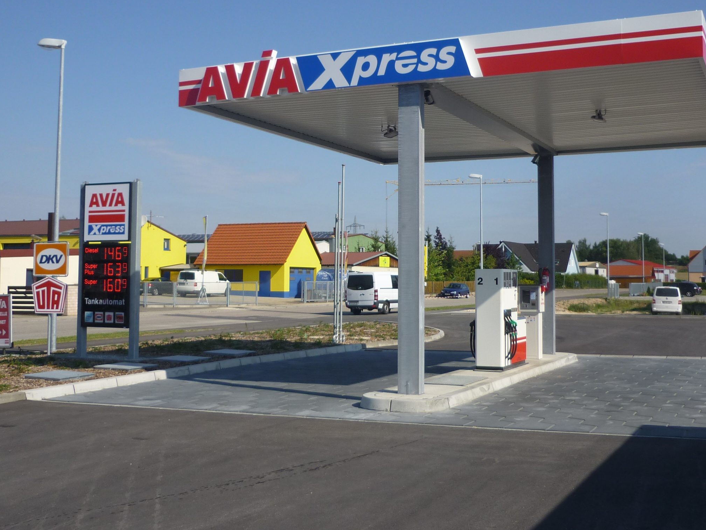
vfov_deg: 34.3
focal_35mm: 42
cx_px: 381
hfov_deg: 44.7
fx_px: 857
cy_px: 217
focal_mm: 5.5
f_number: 8
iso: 80
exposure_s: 1/200
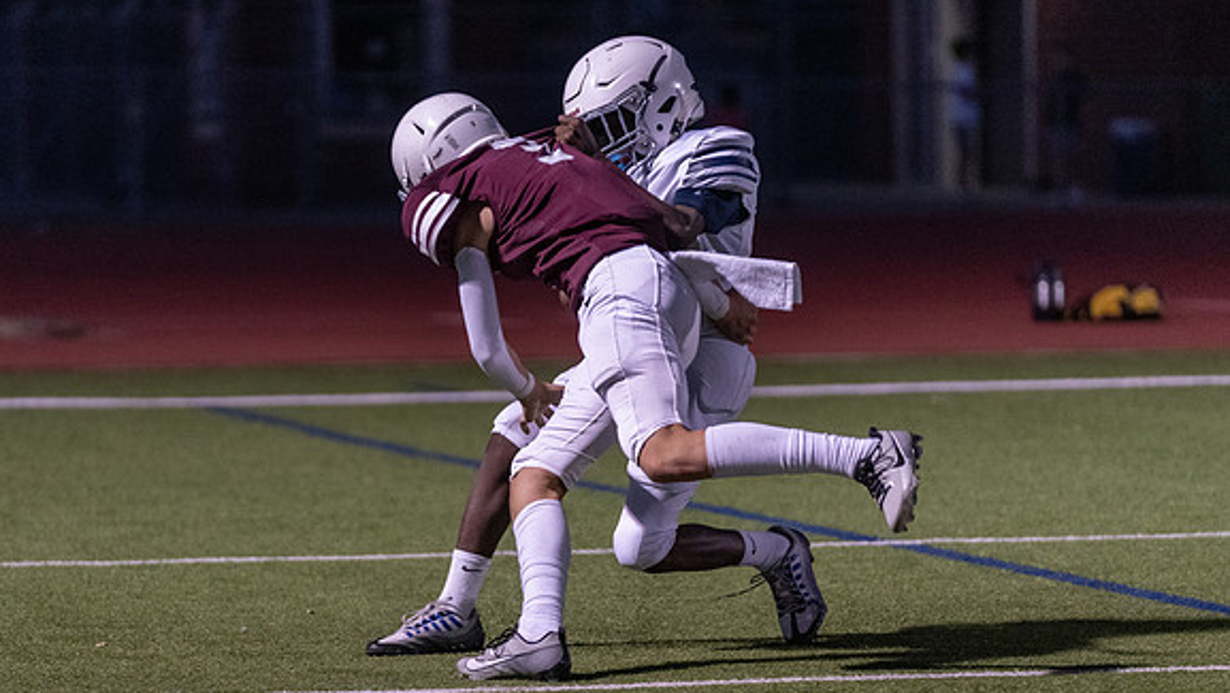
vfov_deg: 4.5
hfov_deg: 8.0
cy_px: 413
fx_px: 8841
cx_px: 460
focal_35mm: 271
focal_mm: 184
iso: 4000
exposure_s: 1/1000
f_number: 2.8
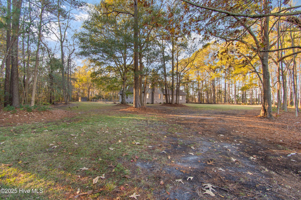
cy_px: 100
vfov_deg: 73.7
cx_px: 150
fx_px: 134
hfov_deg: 96.7
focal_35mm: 16
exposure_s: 1/50
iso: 100
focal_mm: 11
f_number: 4.8
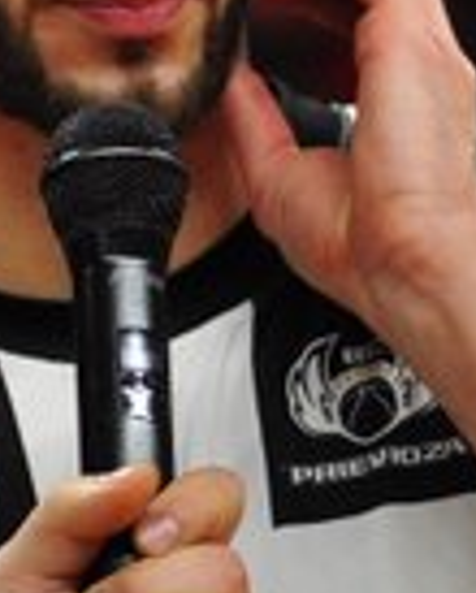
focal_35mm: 411
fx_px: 7222
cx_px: -476
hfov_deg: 3.7
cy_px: 342
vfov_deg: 4.7
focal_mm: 50
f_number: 1.8
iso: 500
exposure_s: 1/400
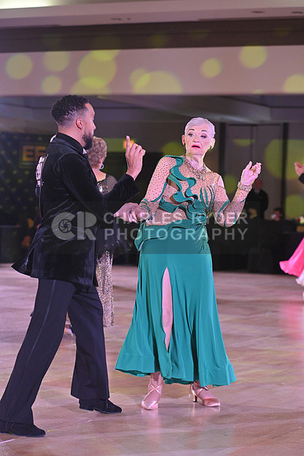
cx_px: 152
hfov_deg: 13.4
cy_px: 228
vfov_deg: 20.0
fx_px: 1291
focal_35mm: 102
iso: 3200
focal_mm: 102
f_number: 5
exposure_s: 1/320
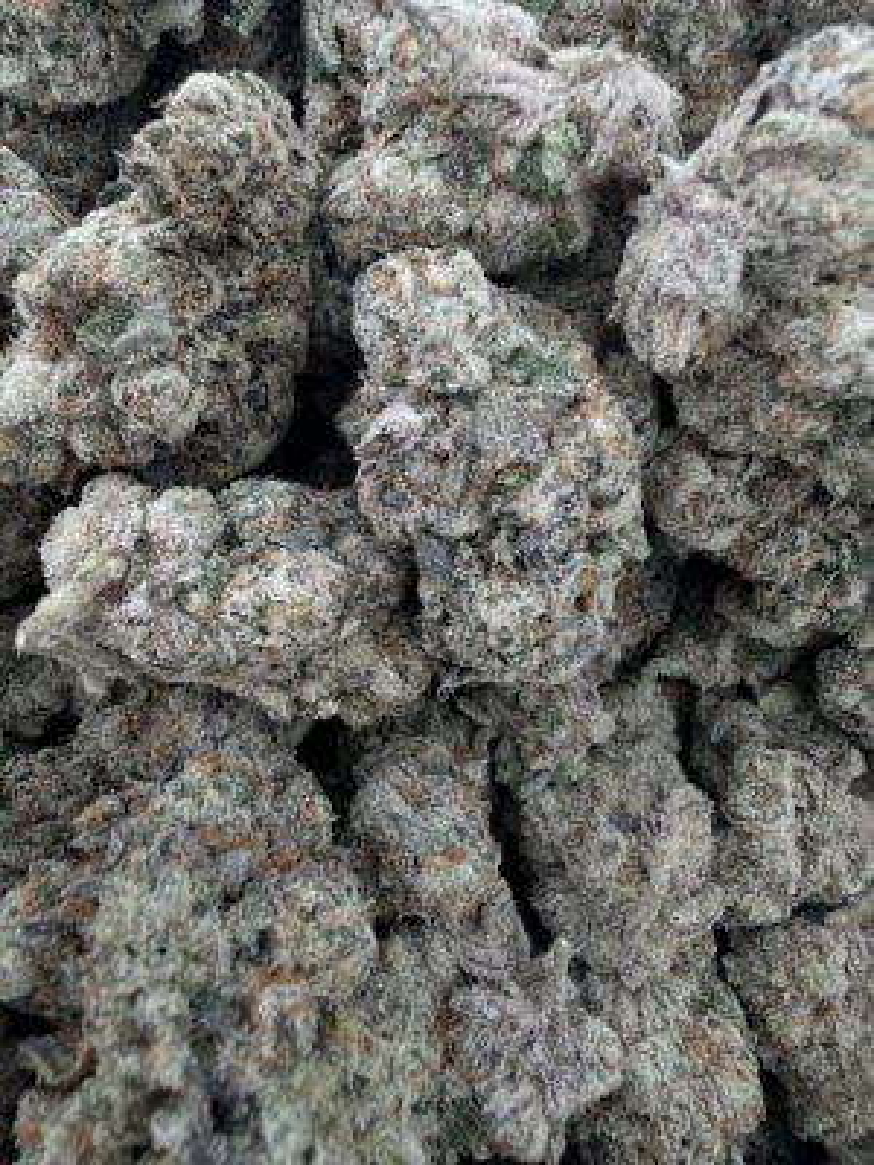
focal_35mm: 25
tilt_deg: -61.5
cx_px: 437
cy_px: 582
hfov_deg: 54.9
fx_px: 842
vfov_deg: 69.4
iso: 40
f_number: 2.2
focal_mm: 2.22
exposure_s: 1/222
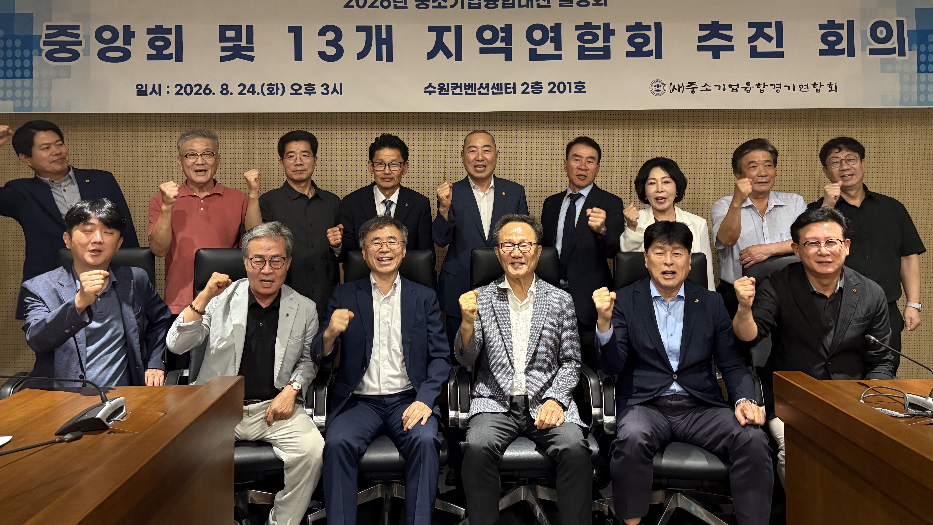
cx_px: 466
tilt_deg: +2.4
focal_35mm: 29
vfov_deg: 39.7
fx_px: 717
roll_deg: +0.6
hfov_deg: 66.1
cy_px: 174
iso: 400
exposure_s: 1/60
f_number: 1.6
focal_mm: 5.96
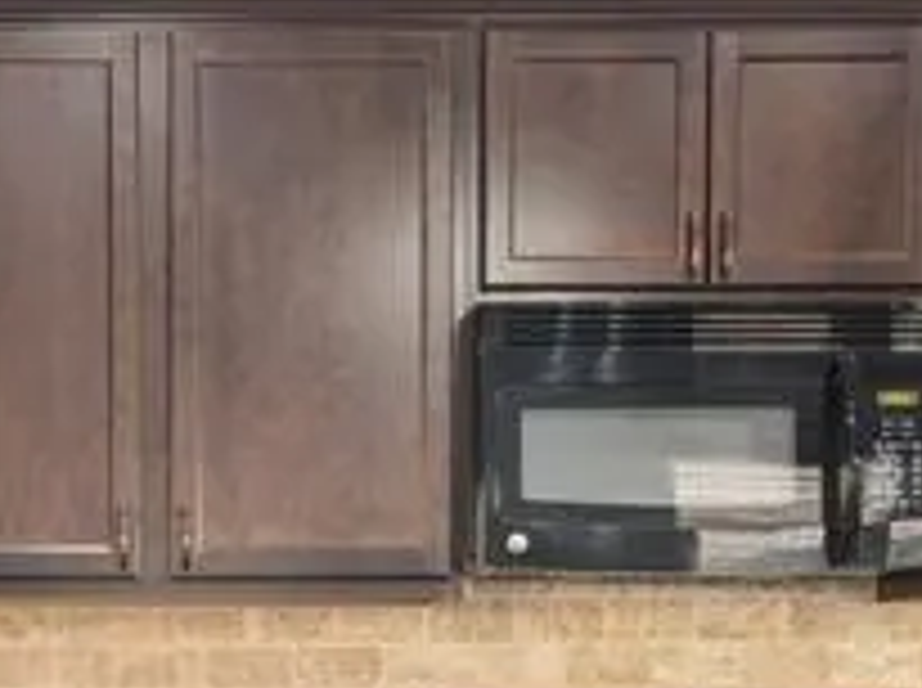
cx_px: 171
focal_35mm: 77
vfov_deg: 18.4
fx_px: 2047
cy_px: 740
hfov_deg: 24.9
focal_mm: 16
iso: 100
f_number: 7.1
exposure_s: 2
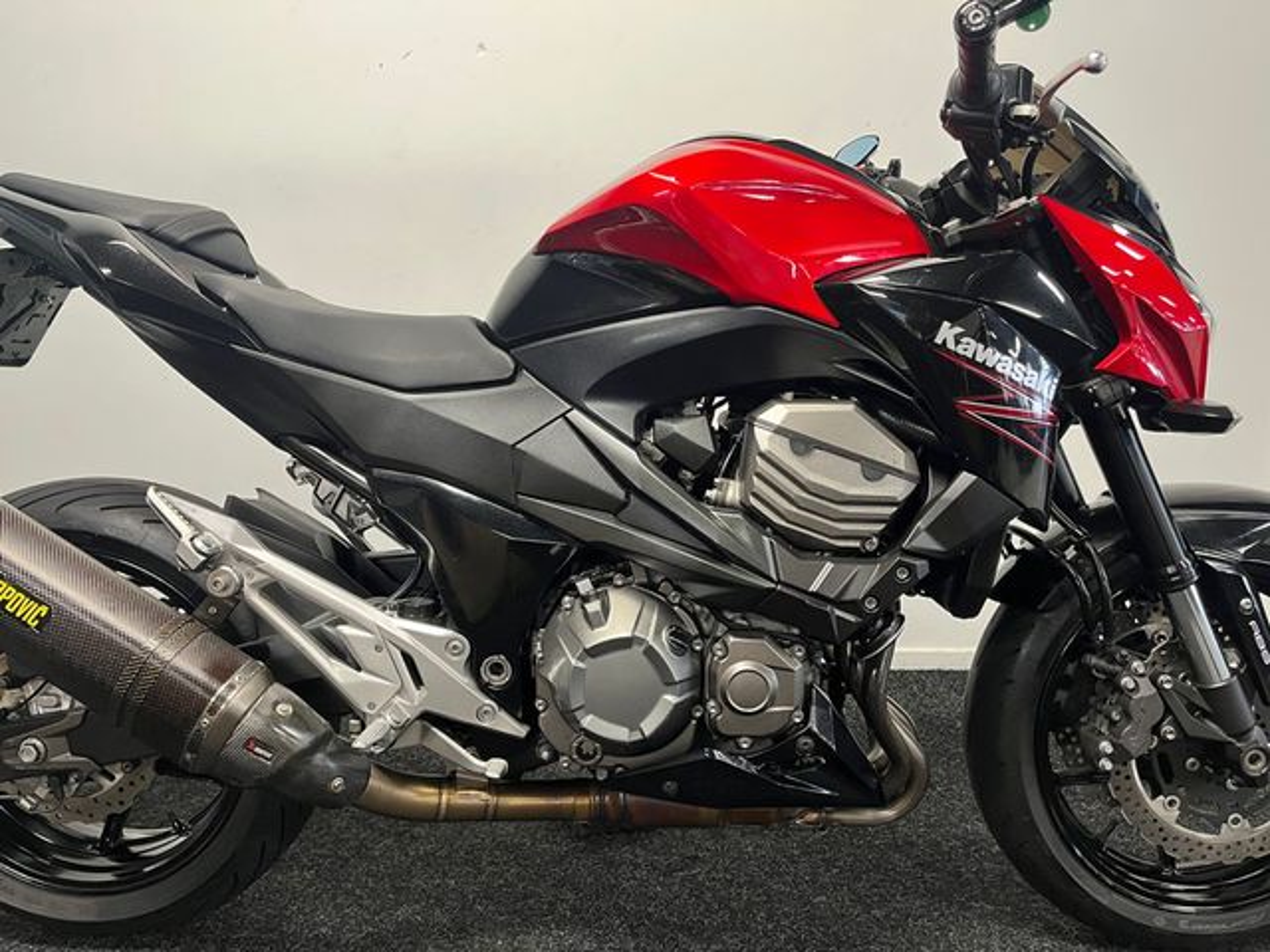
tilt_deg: -11.9
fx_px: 954
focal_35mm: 26
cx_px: 635
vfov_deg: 53.1
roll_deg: +1.0
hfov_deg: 67.3
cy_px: 476
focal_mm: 5.1
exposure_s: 1/50
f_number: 1.6
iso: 200
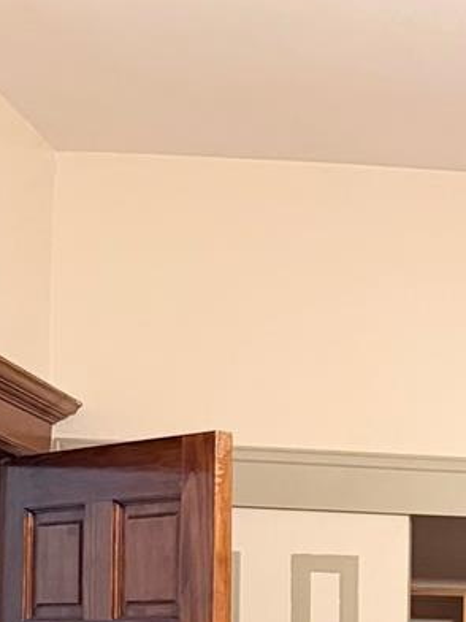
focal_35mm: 94
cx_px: 797
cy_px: 720
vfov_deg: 19.8
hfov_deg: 14.2
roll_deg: -0.8
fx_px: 1687
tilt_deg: -1.6
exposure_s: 1/60
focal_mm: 6.76
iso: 500
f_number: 1.78
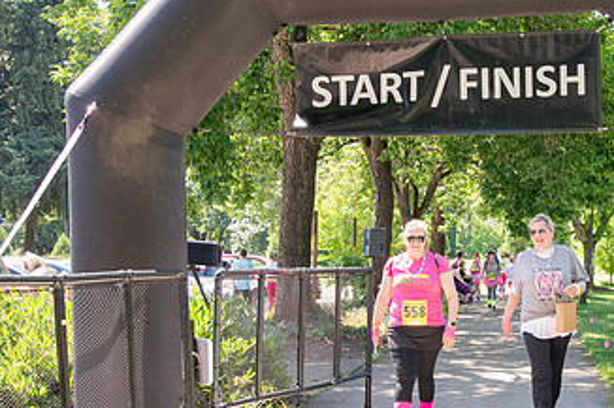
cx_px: 503
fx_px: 1091
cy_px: 275
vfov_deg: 21.1
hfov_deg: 30.6
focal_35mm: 64
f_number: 4
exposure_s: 1/400
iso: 500
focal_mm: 24
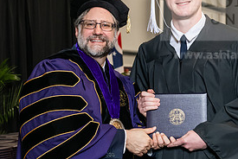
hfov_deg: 17.3
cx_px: 134
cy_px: 73
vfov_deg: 11.6
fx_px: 781
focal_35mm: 118
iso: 2500
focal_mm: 56
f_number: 5
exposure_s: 1/200
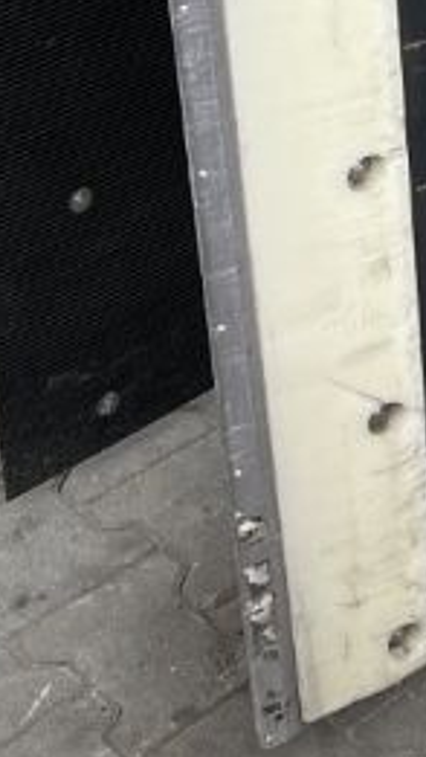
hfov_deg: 10.4
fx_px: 2227
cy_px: -249
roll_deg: -0.5
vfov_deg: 17.9
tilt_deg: -21.0
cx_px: 727
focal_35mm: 111
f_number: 1.6
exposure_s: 1/1151
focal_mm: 5.1
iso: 50
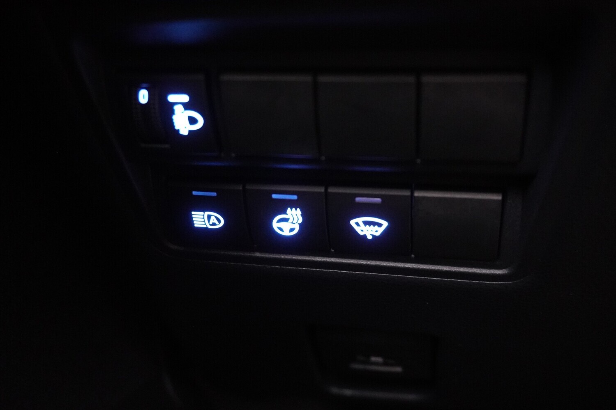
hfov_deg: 47.9
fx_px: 694
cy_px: 208
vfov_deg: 33.0
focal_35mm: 41
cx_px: 286
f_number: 4.5
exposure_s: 1/3
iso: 6400
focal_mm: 25
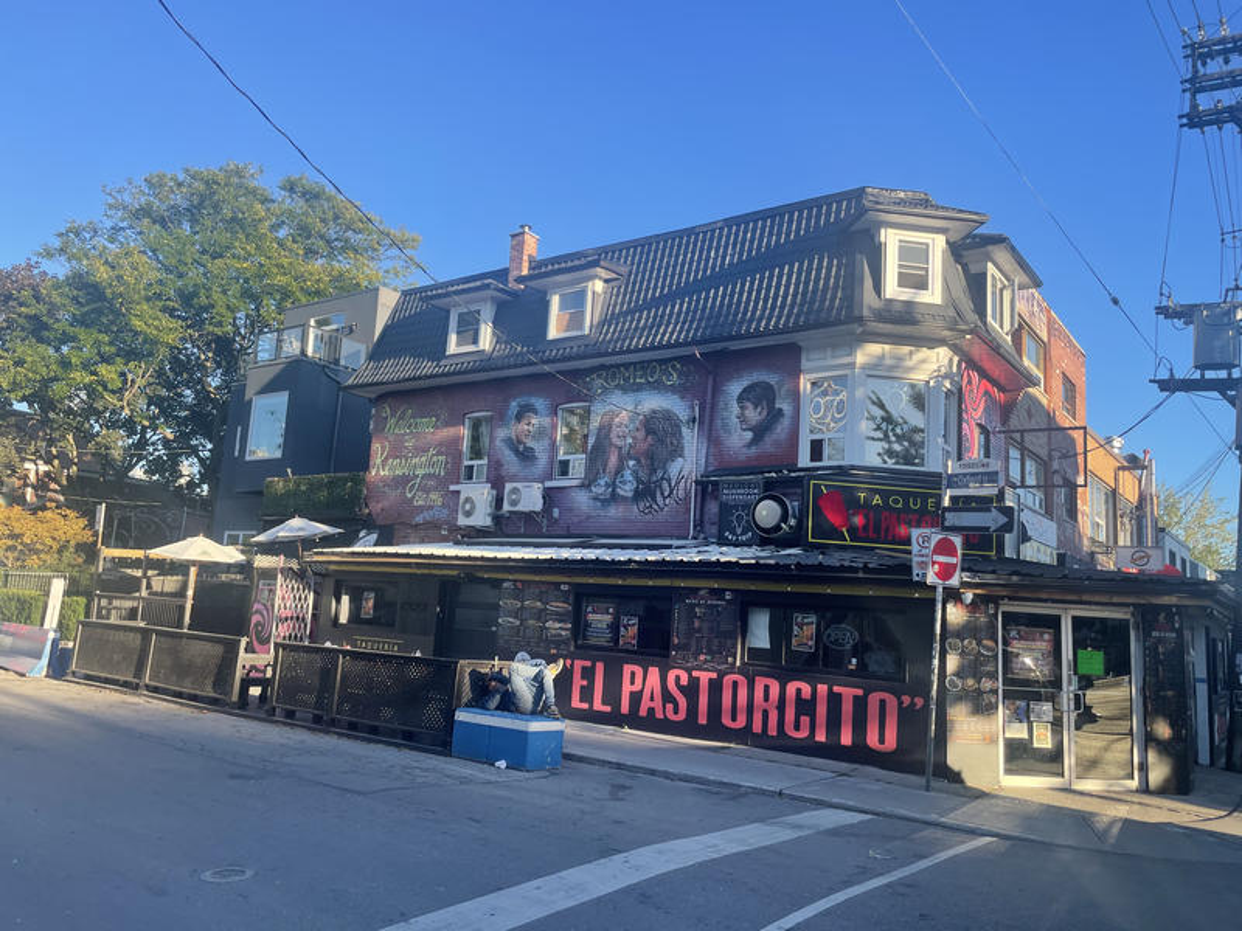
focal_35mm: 26
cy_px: 466
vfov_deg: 53.1
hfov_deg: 67.3
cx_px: 621
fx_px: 933
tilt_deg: +8.6
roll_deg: -2.5
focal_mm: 4.2
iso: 32
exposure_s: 1/754
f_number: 1.6
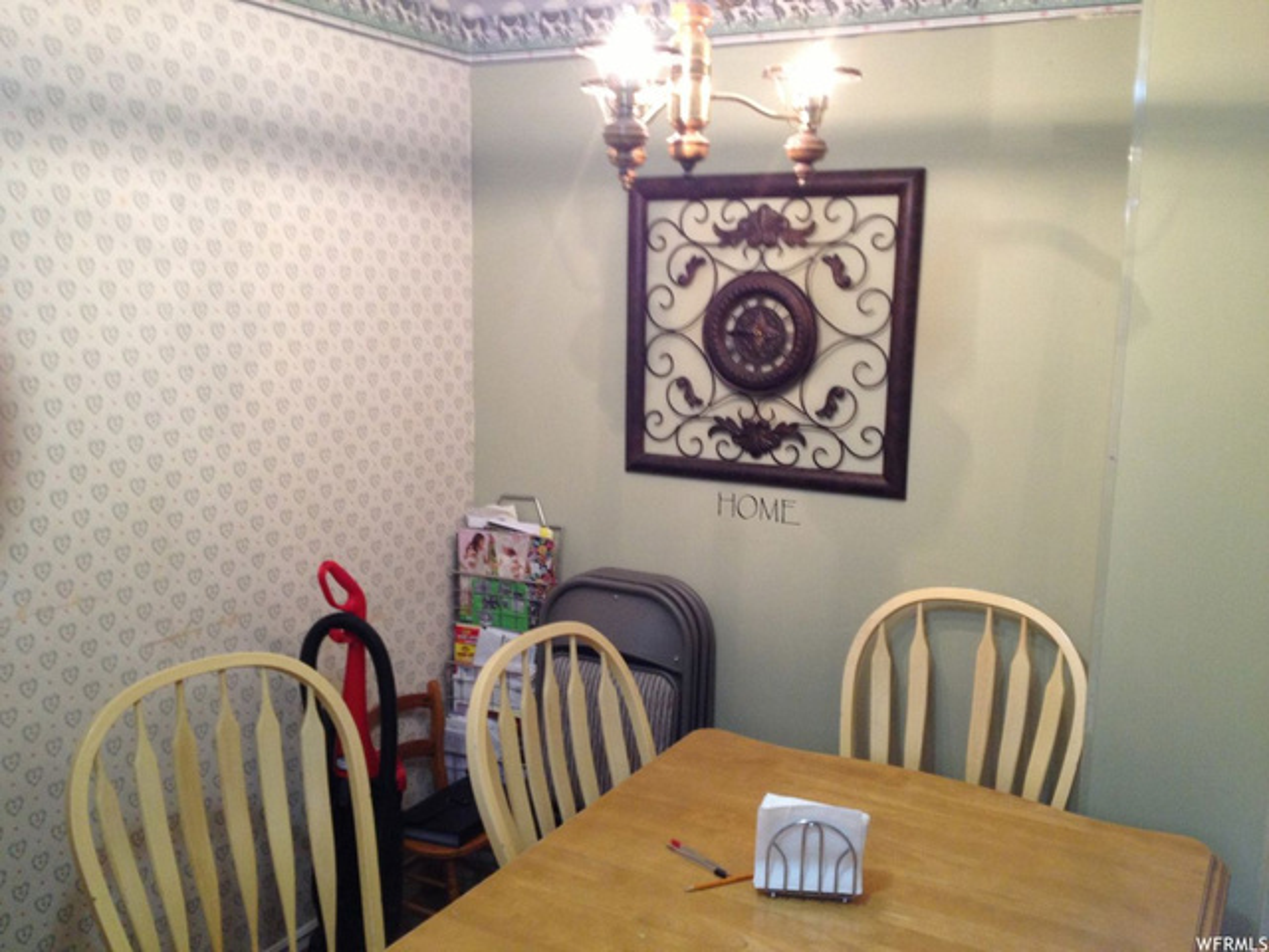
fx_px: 1283
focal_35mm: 35
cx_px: 634
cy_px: 476
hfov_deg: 52.6
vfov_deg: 40.7
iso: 160
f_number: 2.4
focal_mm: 4.28
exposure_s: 1/20
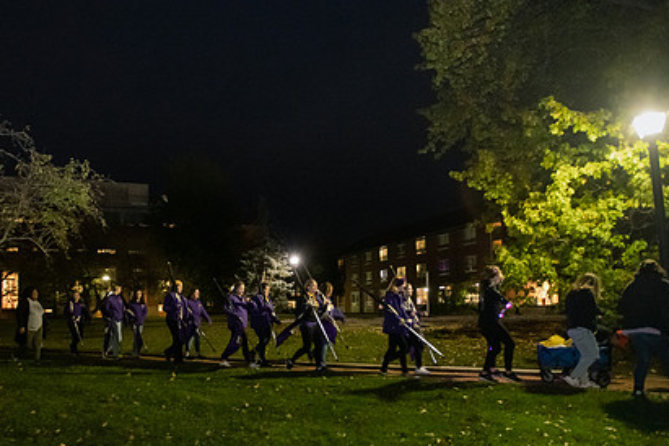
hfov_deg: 72.5
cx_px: 251
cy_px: 299
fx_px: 446
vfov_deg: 52.1
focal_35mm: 24
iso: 6400
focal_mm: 17
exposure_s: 1/50
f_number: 3.2
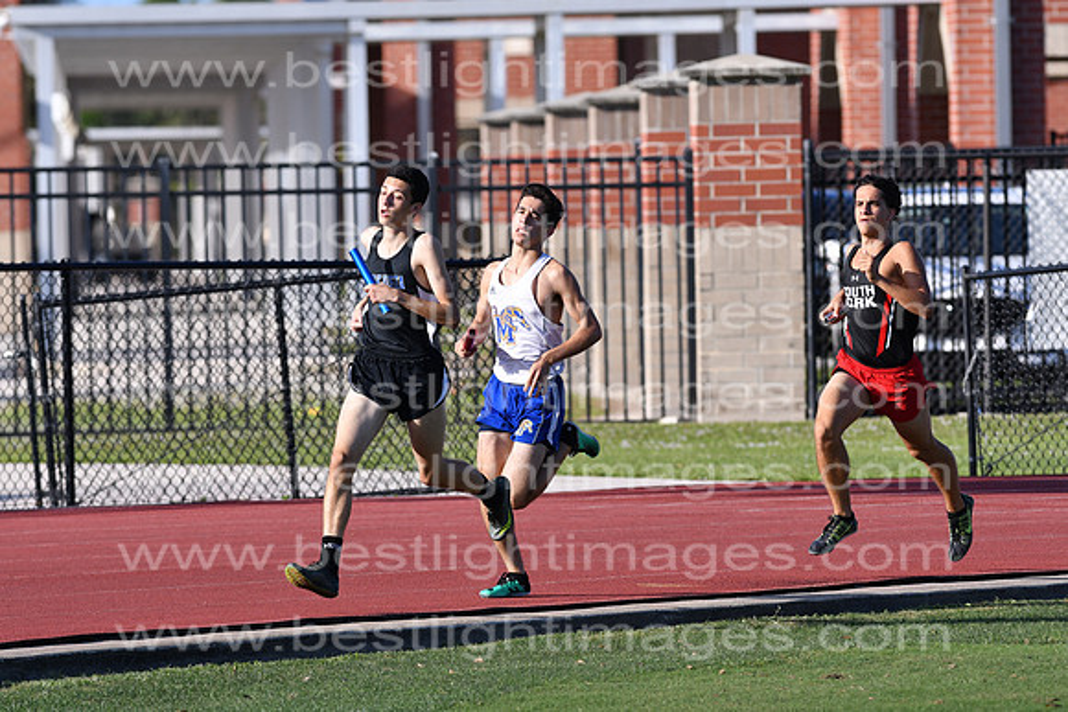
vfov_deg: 3.1
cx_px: 534
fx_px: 13352
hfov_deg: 4.6
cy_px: 356
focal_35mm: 450
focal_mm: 300
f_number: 5.6
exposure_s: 1/1600
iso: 320
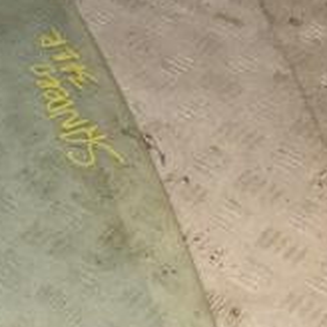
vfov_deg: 20.4
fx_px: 898
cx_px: -245
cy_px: 263
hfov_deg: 17.2
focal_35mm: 84
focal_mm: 18
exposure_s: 1/200
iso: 800
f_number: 8
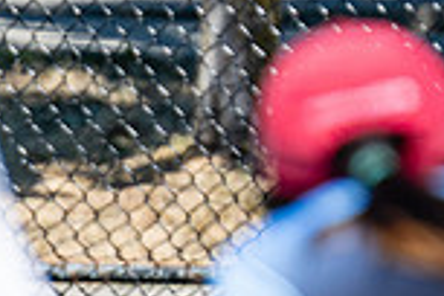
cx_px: 879
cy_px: -325
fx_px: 19017
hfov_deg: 1.3
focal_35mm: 1542
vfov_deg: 0.9
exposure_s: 1/1600
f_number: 3.2
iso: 140
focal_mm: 200
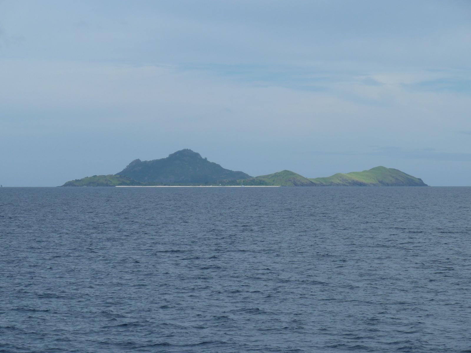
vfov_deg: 10.8
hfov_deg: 14.4
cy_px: 176
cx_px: 236
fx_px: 1864
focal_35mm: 137
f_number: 5.6
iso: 80
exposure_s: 1/500
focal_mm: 22.5
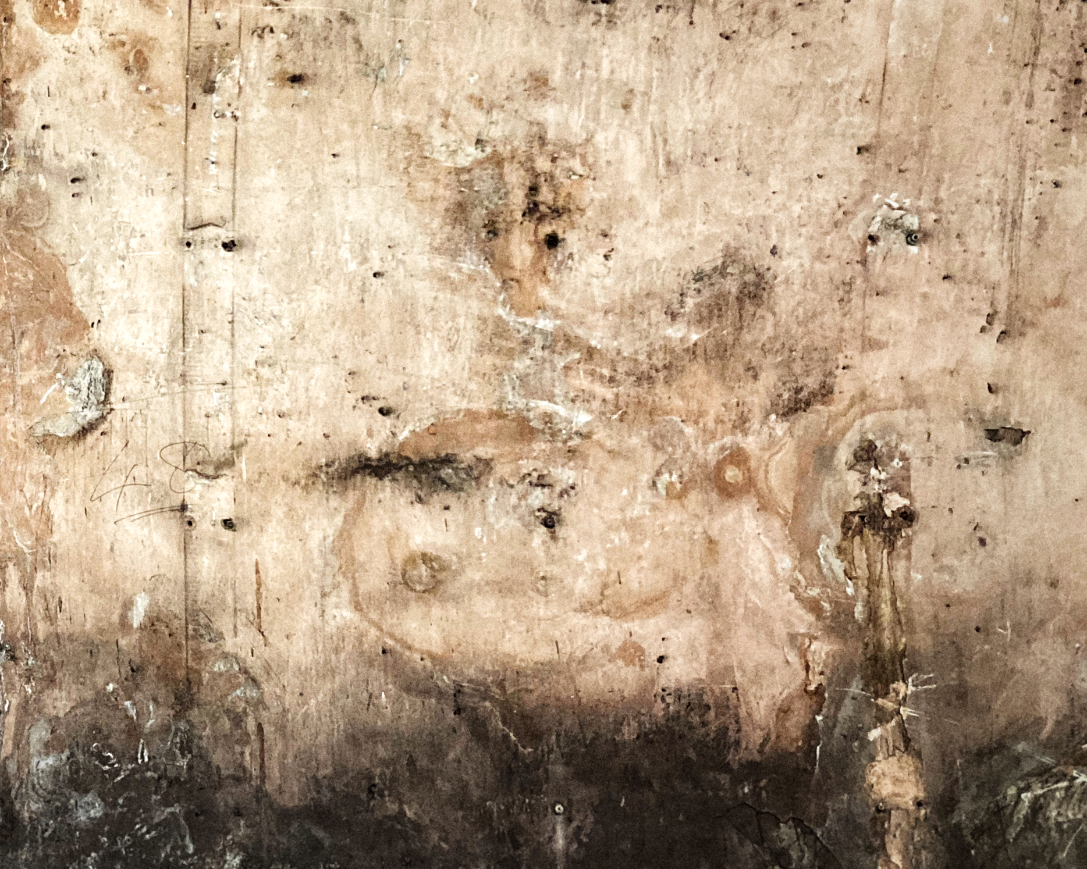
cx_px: -17
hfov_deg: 29.7
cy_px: 242
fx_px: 1898
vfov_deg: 25.6
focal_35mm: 59
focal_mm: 3.99
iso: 320
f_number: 1.8
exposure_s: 1/25
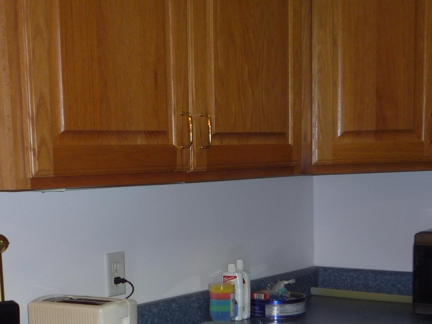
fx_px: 861
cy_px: 342
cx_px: 135
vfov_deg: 20.5
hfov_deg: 27.9
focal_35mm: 69
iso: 100
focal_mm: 5.2
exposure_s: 1/30
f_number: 3.3
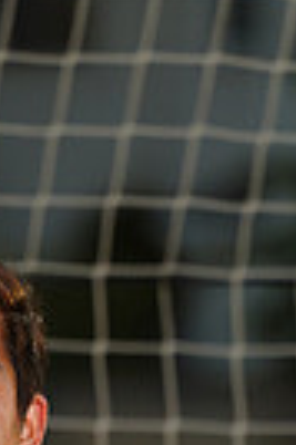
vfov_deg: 1.3
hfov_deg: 0.9
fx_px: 18905
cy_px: 870
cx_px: -125
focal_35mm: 1529
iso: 100
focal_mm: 352
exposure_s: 1/200
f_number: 7.1
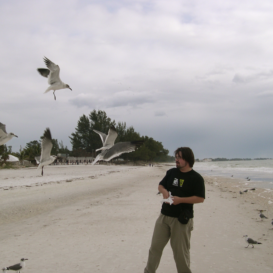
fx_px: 419
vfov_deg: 36.1
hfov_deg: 35.8
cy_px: 136
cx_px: 99
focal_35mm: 47
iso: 100
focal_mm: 8
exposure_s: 1/382
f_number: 7.6
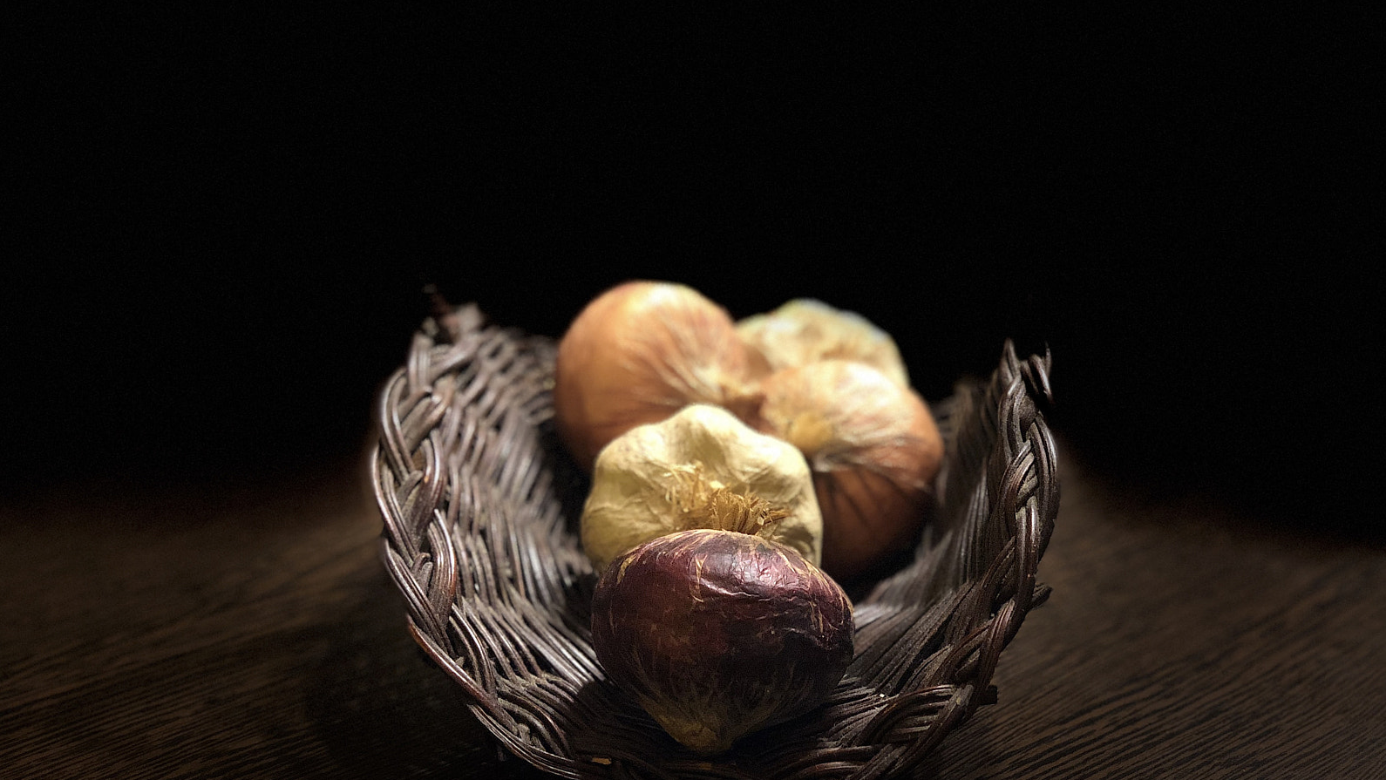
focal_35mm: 57
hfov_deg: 36.6
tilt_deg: -22.3
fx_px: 2095
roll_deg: -0.8
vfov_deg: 21.0
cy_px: 499
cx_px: 696
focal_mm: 6
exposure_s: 1/13
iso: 160
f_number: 2.4
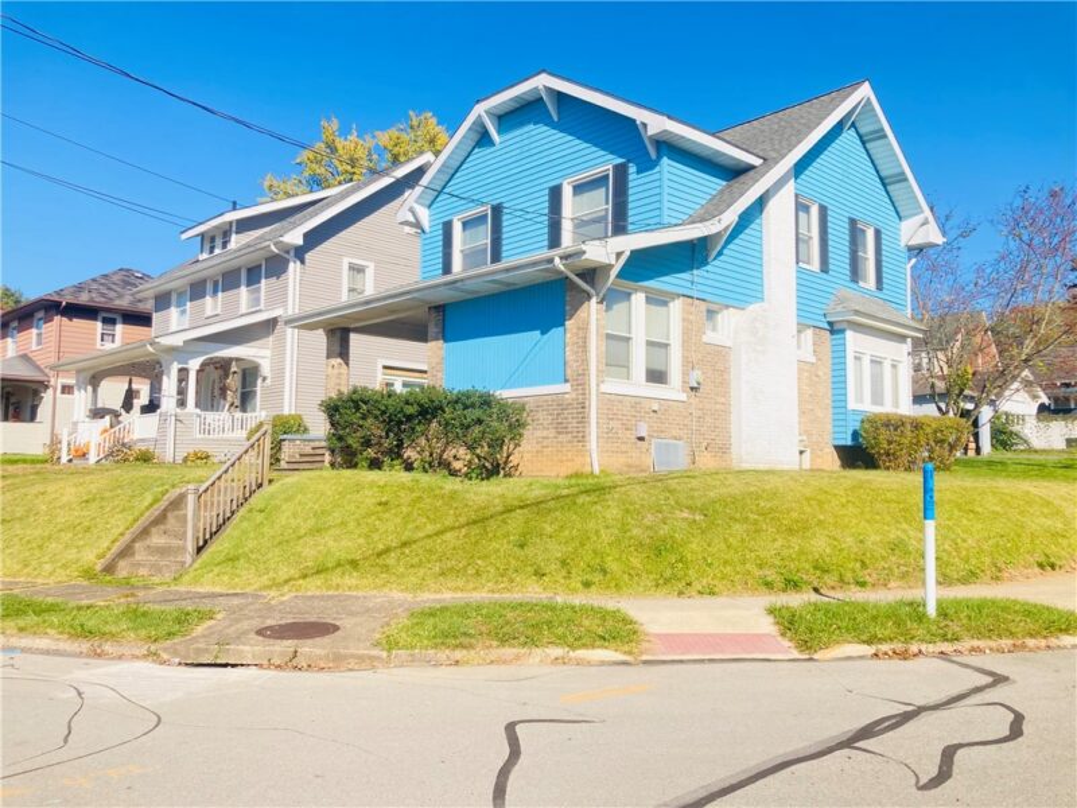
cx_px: 538
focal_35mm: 28
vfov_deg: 49.7
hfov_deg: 63.4
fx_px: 871
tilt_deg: +6.7
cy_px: 404
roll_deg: -0.7
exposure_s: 1/1429
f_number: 1.8
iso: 20
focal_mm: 3.99
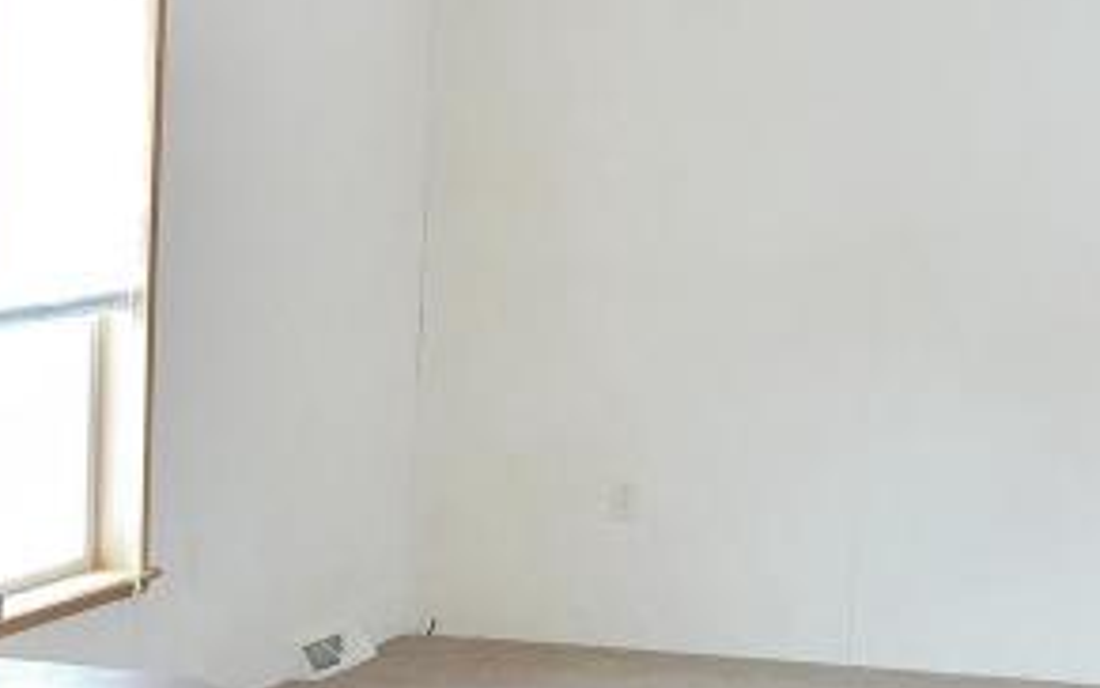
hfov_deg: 17.4
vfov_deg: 11.9
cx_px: -522
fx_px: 3238
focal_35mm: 108
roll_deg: +0.3
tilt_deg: -12.1
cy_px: 817
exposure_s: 1/30
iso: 25
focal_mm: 4.15
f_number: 2.2
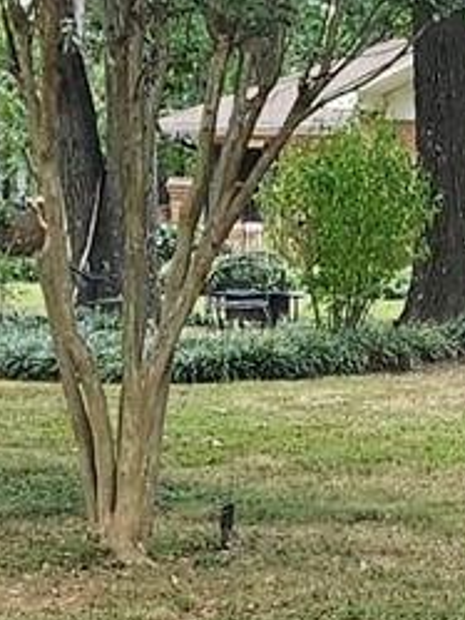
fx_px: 3382
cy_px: 675
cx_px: 781
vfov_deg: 10.3
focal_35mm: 189
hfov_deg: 7.7
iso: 200
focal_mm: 5.54
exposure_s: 1/180
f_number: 1.8
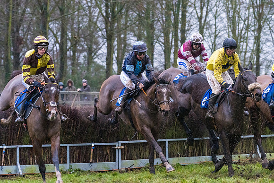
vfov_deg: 7.7
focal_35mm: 179
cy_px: 61
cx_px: 182
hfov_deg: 11.4
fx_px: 1366
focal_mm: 135
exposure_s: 1/800
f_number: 4.5
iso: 5000
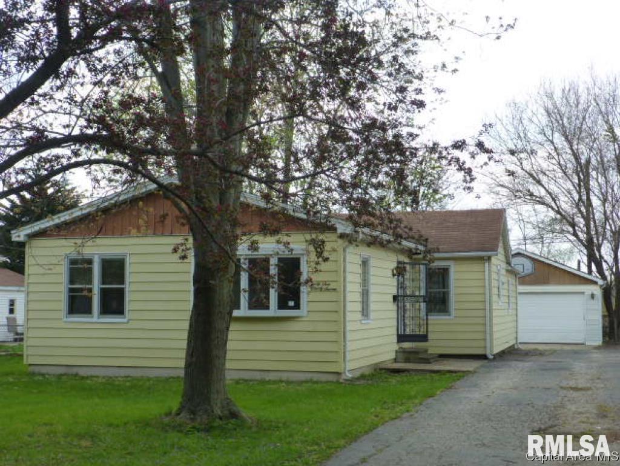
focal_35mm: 51
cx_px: 310
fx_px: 914
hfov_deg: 37.5
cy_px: 233
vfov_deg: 28.6
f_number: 4.4
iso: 160
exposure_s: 1/320
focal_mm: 9
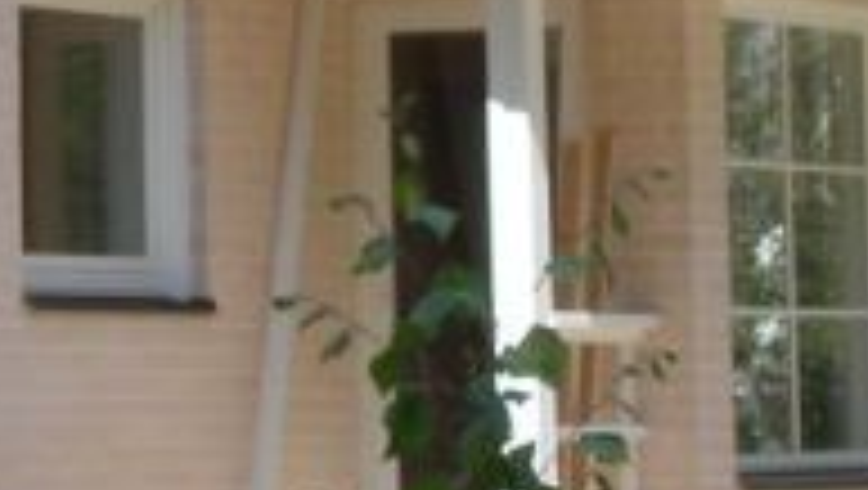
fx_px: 6243
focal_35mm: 271
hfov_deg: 7.9
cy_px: -261
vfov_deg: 4.5
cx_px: -151
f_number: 6.7
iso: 100
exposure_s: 1/180
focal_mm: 13.8
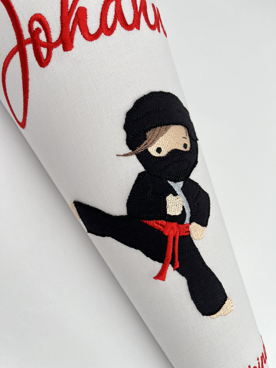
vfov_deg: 67.3
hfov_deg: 53.1
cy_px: 184
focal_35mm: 26
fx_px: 276
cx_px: 138
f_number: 1.6
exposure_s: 1/120
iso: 32
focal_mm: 5.1
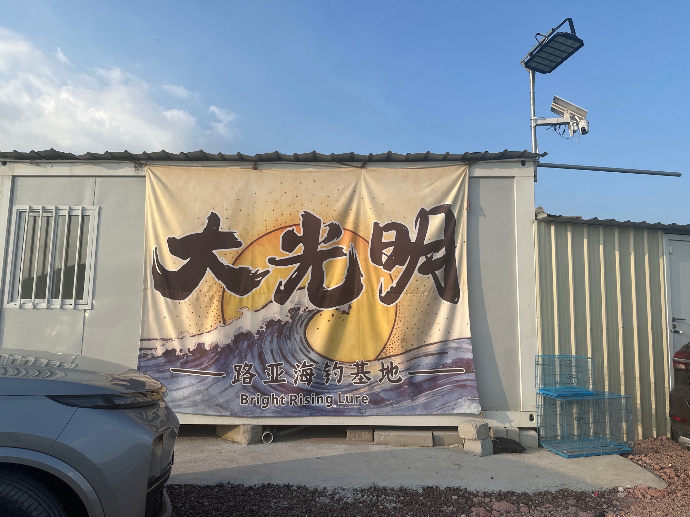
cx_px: 345
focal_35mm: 24
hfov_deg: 71.6
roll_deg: -0.2
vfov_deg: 56.8
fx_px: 478
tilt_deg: +6.8
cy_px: 258
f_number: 1.78
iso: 80
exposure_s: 1/3717
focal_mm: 6.86
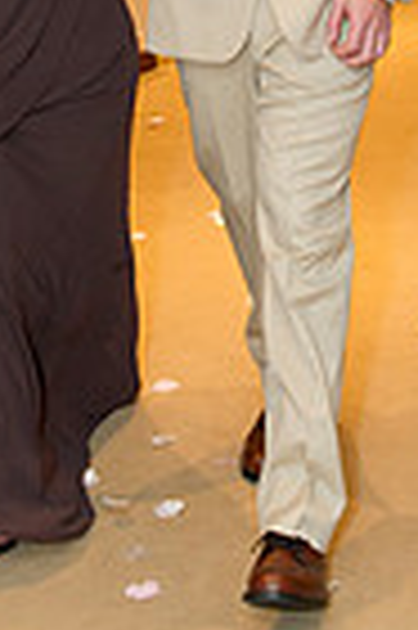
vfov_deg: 18.0
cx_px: 249
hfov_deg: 12.5
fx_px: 1903
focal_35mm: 109
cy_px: -76
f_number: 4.5
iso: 1600
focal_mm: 34
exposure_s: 1/125
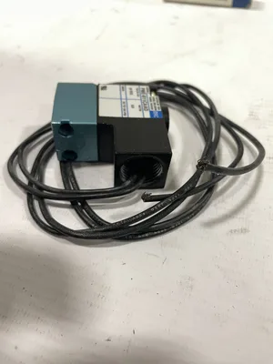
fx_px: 273
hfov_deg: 53.1
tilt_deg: -47.9
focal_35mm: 26
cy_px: 182
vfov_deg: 67.3
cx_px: 136
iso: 320
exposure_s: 1/60
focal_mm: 4.2
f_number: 1.6
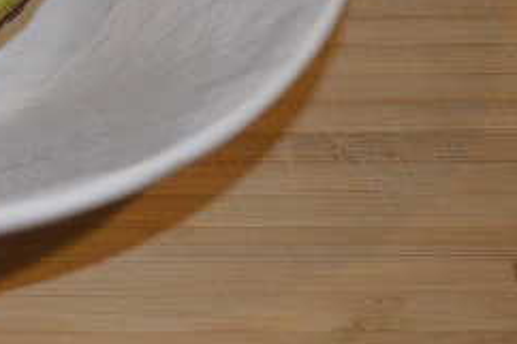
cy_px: -69
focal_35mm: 119
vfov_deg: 11.3
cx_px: -130
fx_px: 1708
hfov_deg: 16.4
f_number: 4.5
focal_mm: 30
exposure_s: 1/30
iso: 320
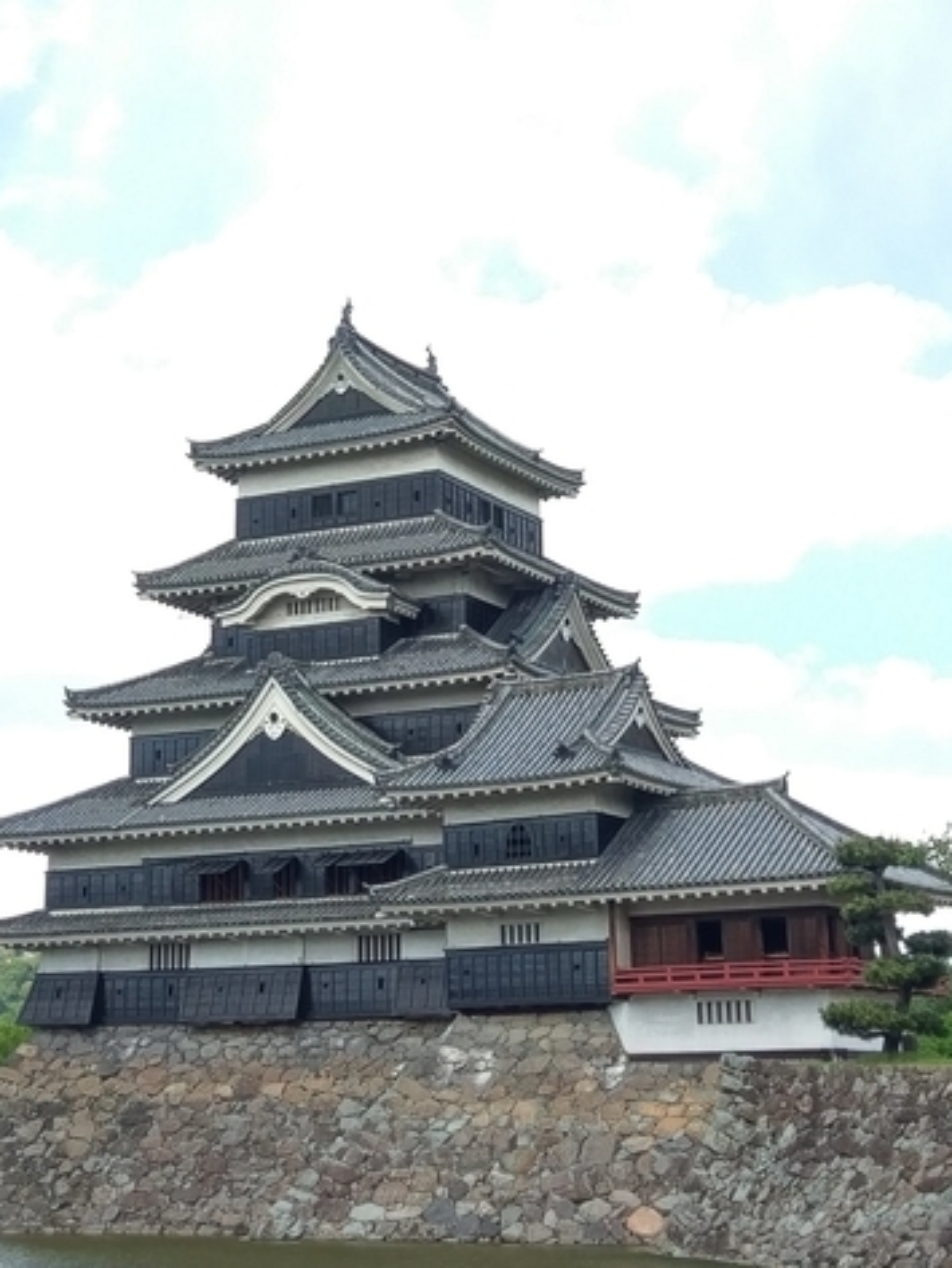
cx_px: 461
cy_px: 512
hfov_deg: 32.9
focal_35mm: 44
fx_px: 1613
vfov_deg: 42.7
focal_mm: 4.58
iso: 100
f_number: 1.8
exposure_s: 1/561
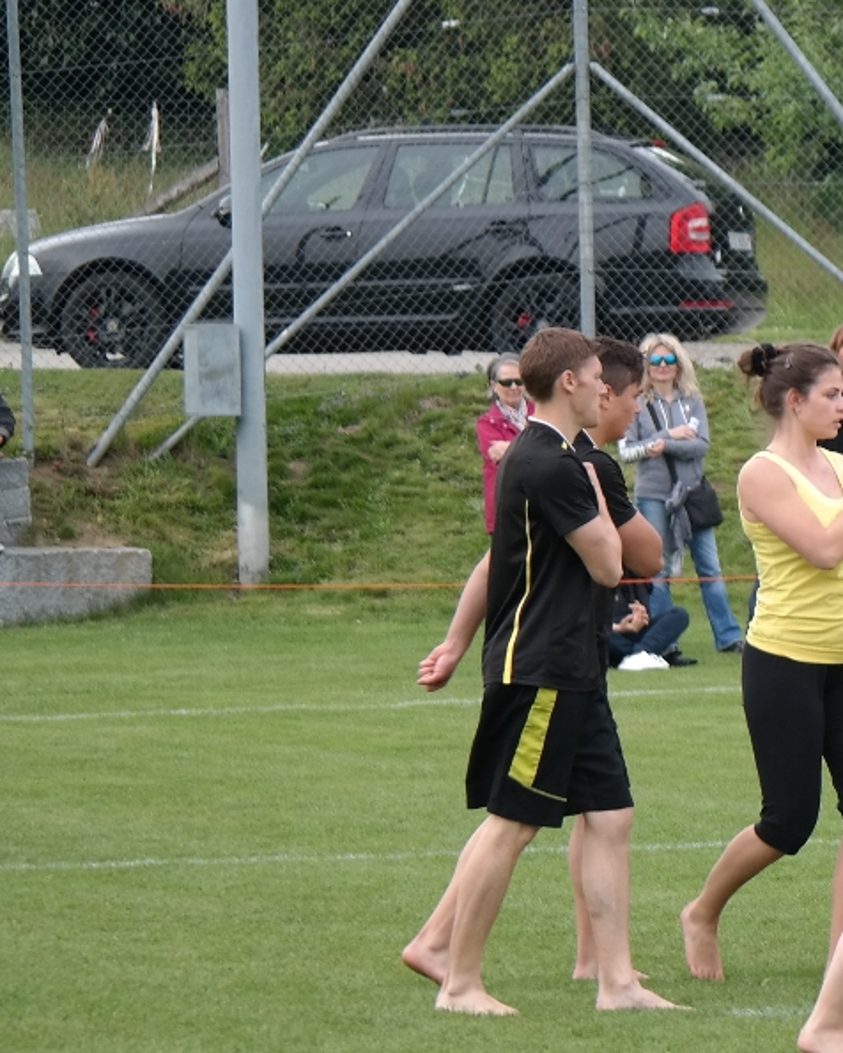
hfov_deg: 4.8
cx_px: 1353
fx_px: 9917
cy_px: 602
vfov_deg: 6.1
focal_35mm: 318
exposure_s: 1/250
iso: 100
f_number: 4.5
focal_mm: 82
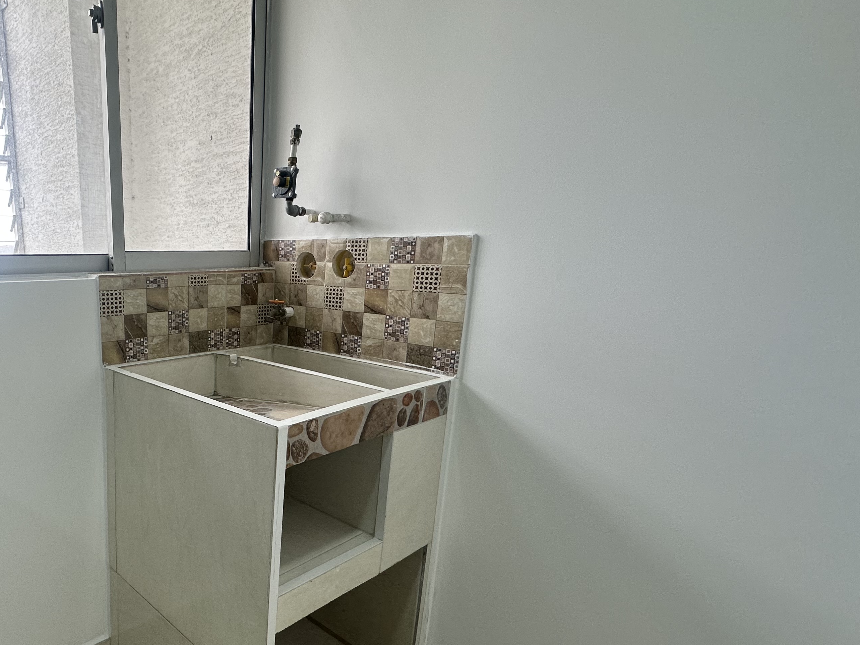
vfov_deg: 60.5
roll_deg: +0.1
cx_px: 201
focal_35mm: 22
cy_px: 390
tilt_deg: -13.0
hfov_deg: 70.5
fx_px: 547
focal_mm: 2.22
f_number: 2.2
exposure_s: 1/120
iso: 125
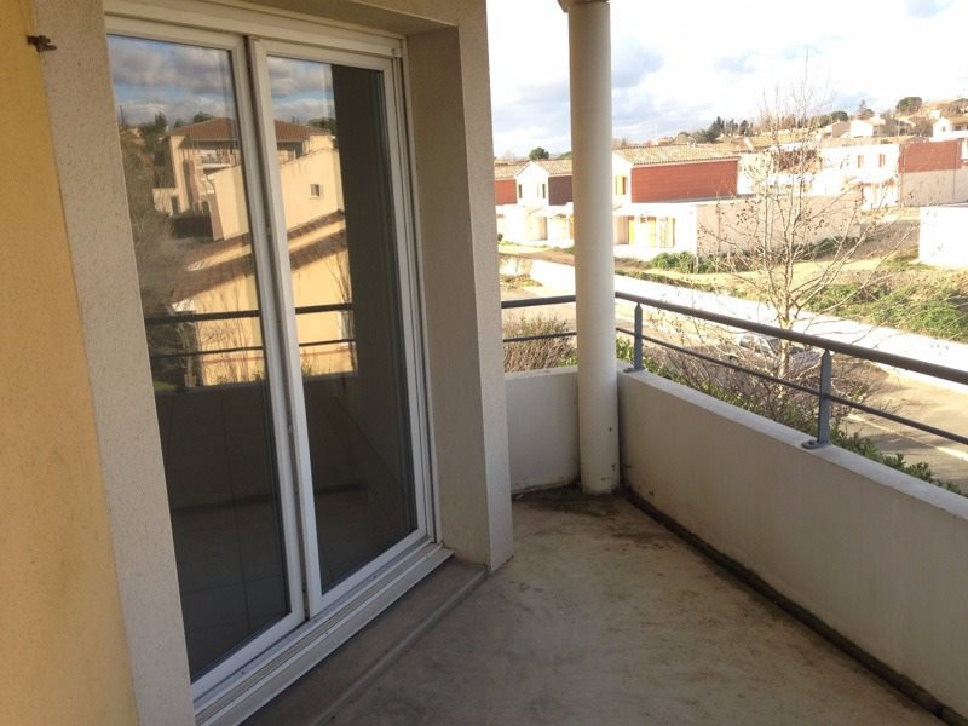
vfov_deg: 42.9
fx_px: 923
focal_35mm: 33
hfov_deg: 55.4
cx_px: 484
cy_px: 363
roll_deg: +2.8
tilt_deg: -13.3
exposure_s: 1/324
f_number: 2.4
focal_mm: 4.12
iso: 50
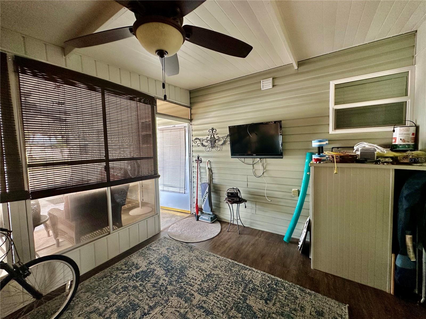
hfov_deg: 102.1
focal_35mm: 14
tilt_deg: -2.1
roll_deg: +1.0
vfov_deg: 85.7
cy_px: 160
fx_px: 172
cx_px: 213
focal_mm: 2.22
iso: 125
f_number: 2.2
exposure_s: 1/99
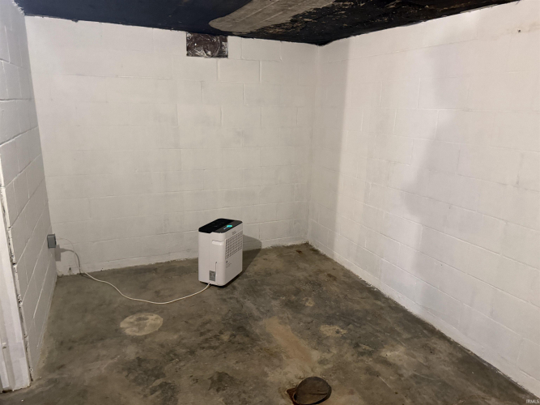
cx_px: 270
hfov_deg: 71.6
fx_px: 374
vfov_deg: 56.8
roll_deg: -0.6
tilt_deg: -13.7
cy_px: 202
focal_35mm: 24
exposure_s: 1/60
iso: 800
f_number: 1.78
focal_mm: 6.76
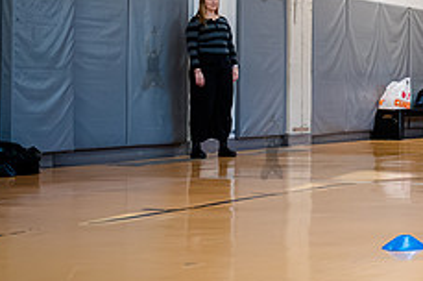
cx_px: 508
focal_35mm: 89
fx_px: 1044
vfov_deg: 15.2
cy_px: 57
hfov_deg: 21.3
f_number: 4
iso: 8000
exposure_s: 1/1000
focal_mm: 35
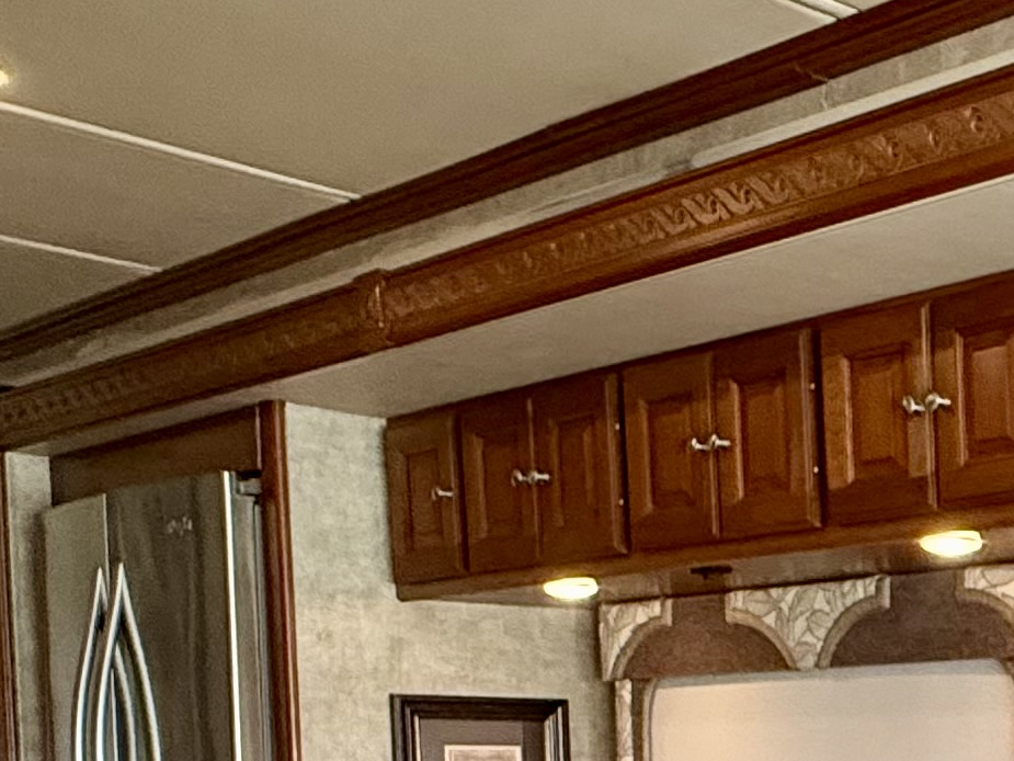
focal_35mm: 61
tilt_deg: -2.1
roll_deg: +0.2
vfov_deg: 22.3
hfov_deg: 25.3
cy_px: 900
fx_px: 1787
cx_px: 1456
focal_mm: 2.22
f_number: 2.2
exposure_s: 1/73
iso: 320
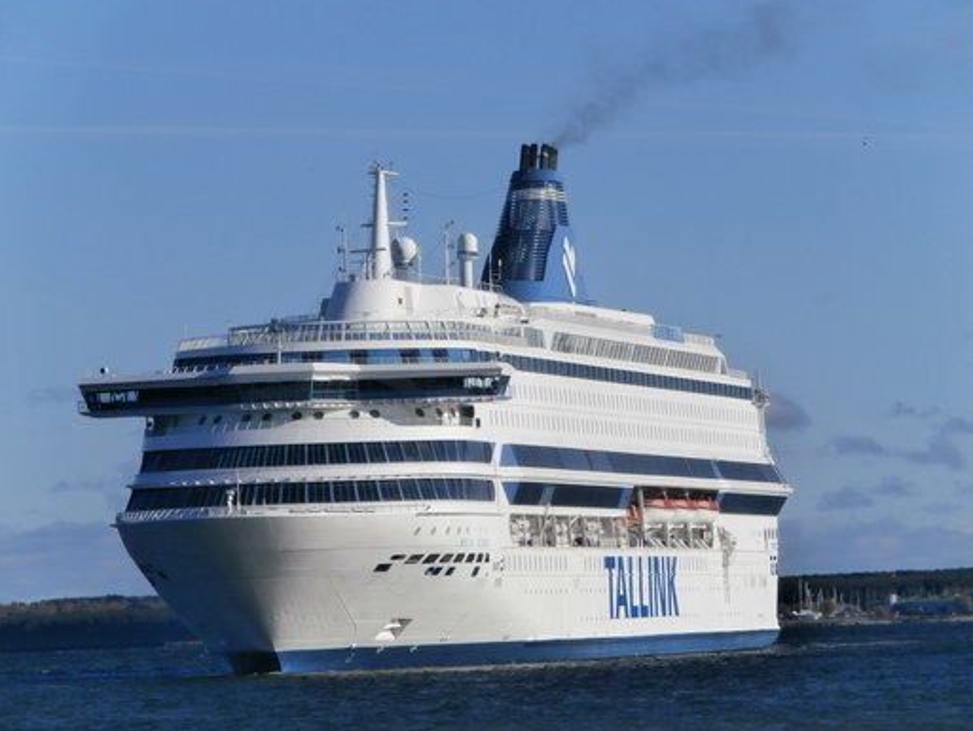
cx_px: 440
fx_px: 7422
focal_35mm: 264
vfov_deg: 5.6
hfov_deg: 7.5
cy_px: 330
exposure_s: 1/160
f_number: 15
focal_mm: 42
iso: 100
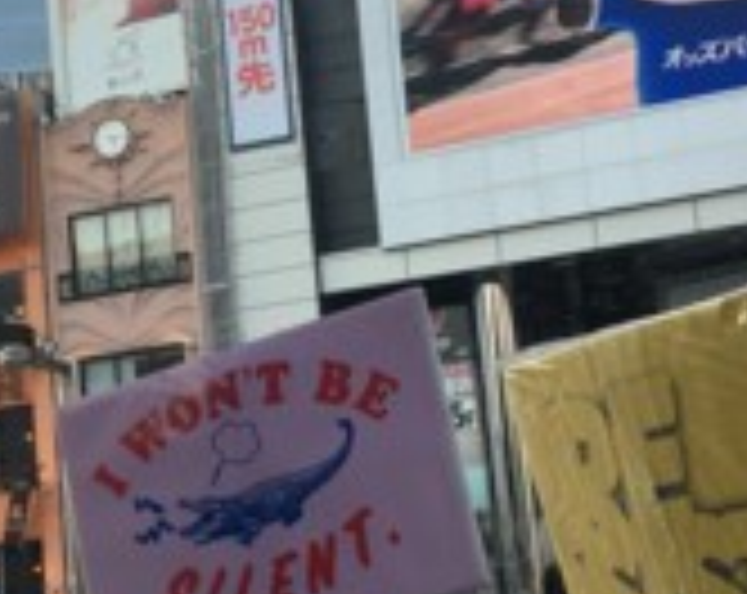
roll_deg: +5.2
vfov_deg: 19.7
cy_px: 418
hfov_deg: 24.7
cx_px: 261
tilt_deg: +9.6
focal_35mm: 77
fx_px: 1698
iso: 25
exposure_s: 1/290
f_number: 2.2
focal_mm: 4.15
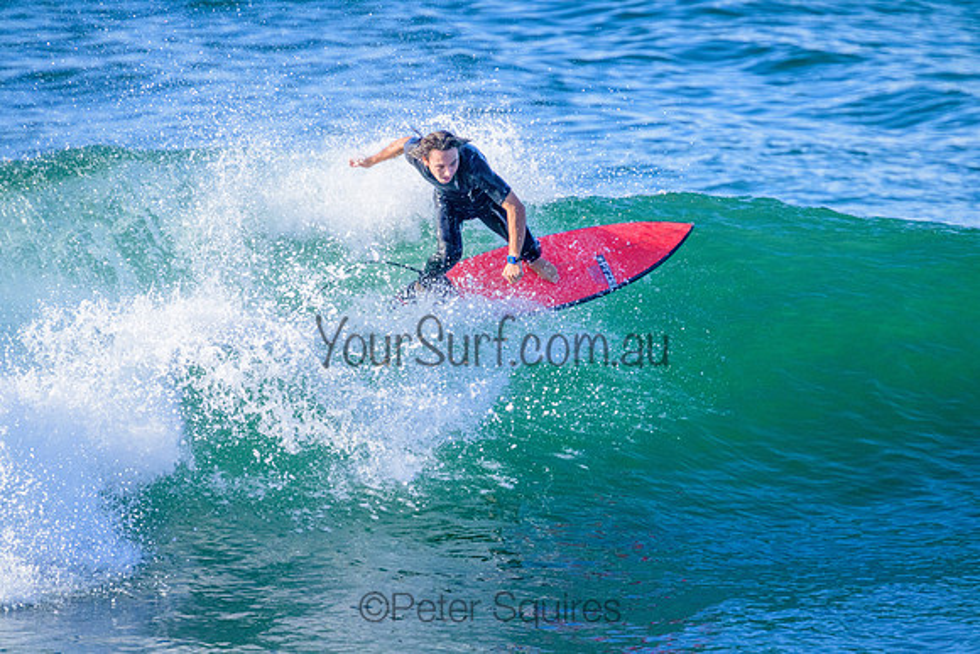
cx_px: 490
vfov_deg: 1.7
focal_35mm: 800
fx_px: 21782
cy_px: 327
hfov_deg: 2.6
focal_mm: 800
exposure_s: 1/2000
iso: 2500
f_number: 11
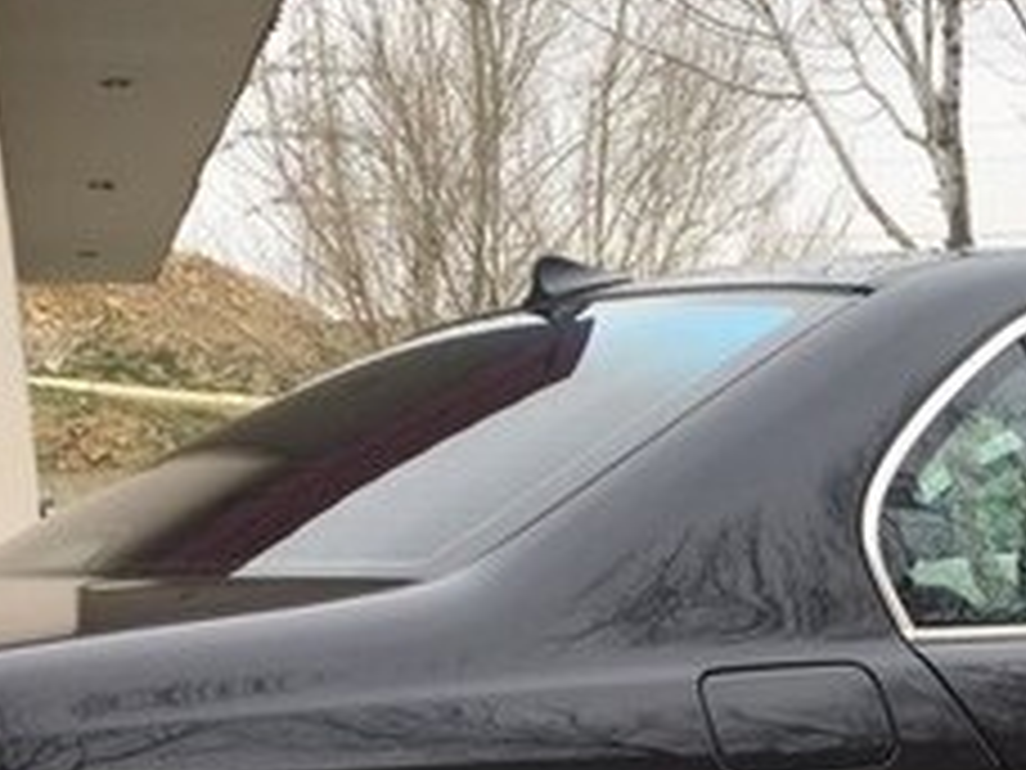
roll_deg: +2.2
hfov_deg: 22.8
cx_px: 873
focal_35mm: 84
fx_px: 2490
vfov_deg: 16.9
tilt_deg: -9.3
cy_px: 907
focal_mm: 4.15
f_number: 2.2
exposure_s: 1/465
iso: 32
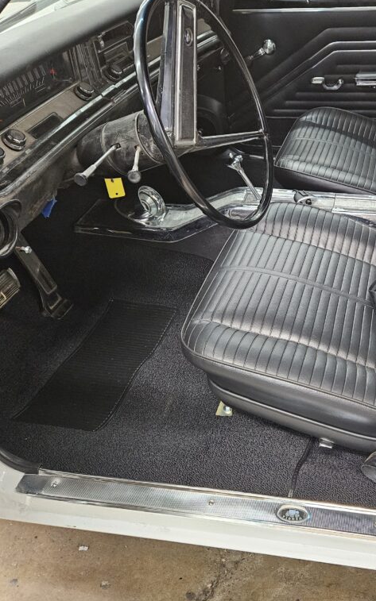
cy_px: 297
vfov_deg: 58.1
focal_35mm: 33
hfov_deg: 36.9
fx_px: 541
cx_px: 305
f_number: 1.8
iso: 1000
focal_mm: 5.4
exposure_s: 1/60
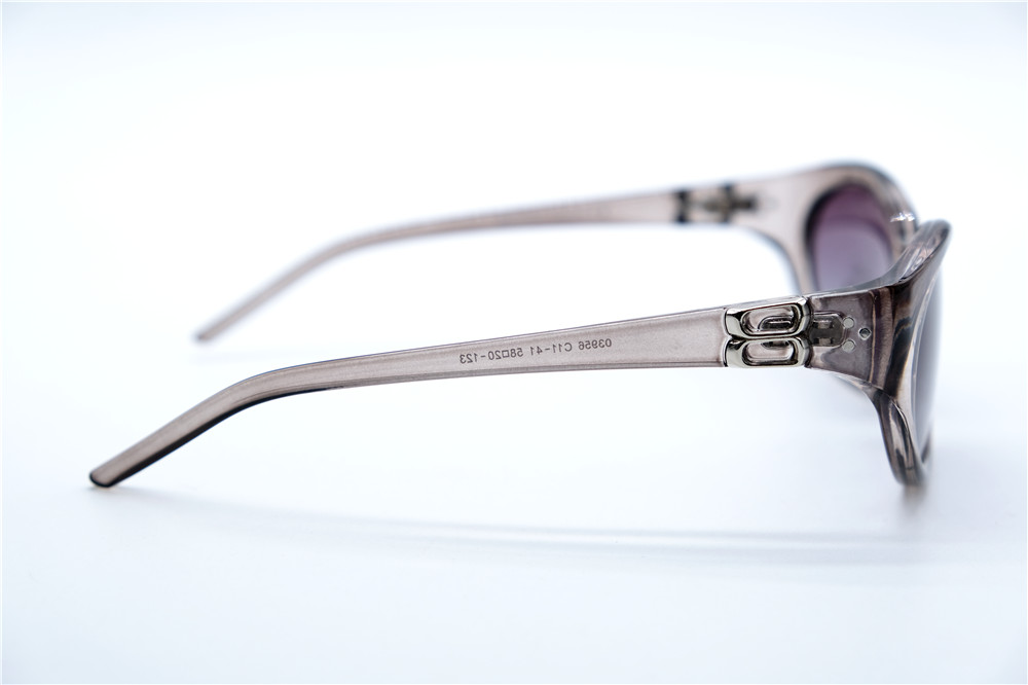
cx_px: 514
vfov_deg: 18.7
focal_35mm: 73
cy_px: 342
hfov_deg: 27.7
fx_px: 2084
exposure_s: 1/180
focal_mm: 48.4
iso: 160
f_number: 5.6
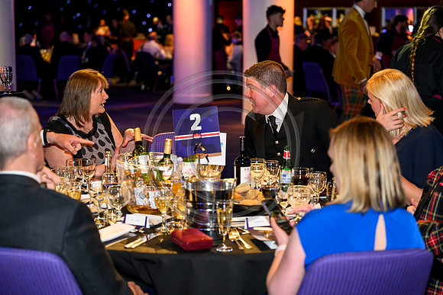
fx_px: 898
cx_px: 222
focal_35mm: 73
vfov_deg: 18.7
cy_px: 148
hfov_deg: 27.7
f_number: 3.2
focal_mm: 73
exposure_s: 1/160
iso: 2500
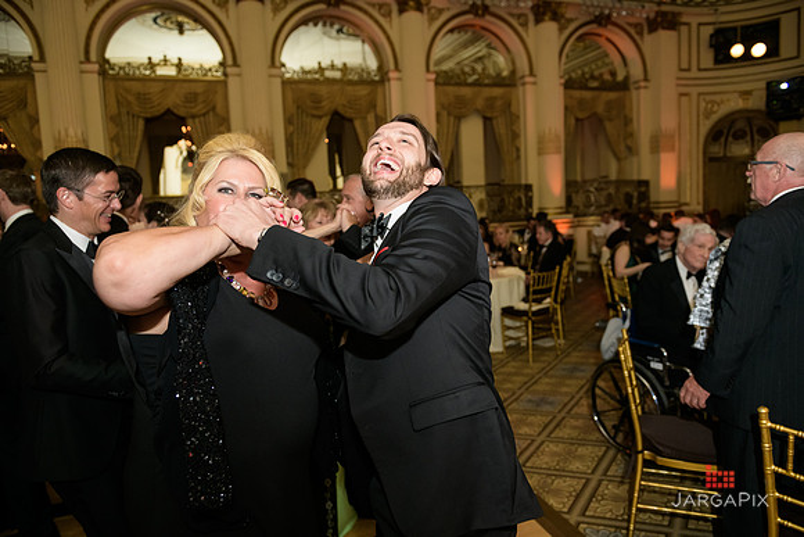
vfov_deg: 53.2
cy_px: 268
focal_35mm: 24
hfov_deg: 73.7
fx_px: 536
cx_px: 402
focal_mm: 24
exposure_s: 1/100
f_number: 3.2
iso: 1600
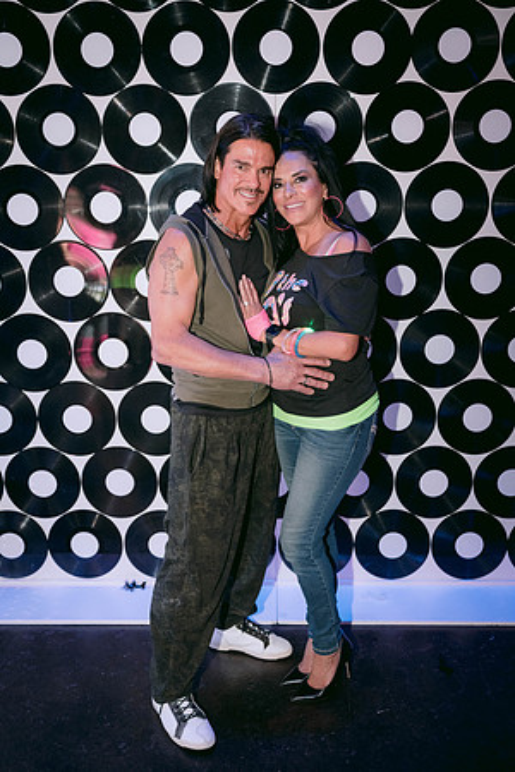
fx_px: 751
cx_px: 258
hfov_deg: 37.9
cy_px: 386
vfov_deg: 54.4
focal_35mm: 35
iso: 1600
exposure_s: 1/160
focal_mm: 35
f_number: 2.8
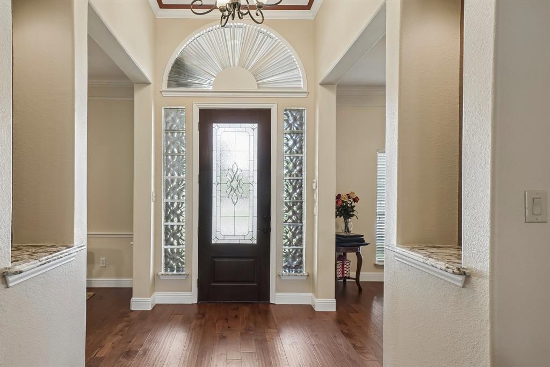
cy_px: 184
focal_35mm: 18
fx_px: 275
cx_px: 275
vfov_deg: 67.3
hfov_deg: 90.0
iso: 400
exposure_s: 1/30
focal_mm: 12
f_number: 8
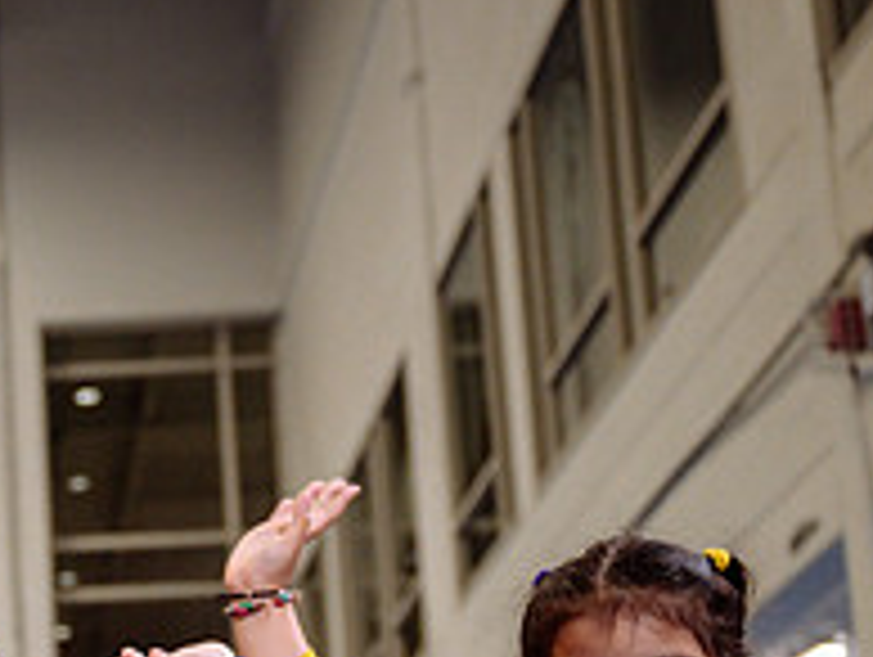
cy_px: 628
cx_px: -418
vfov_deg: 13.1
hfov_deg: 16.1
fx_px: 2828
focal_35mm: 112
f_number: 3.5
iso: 1600
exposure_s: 1/400
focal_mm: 39
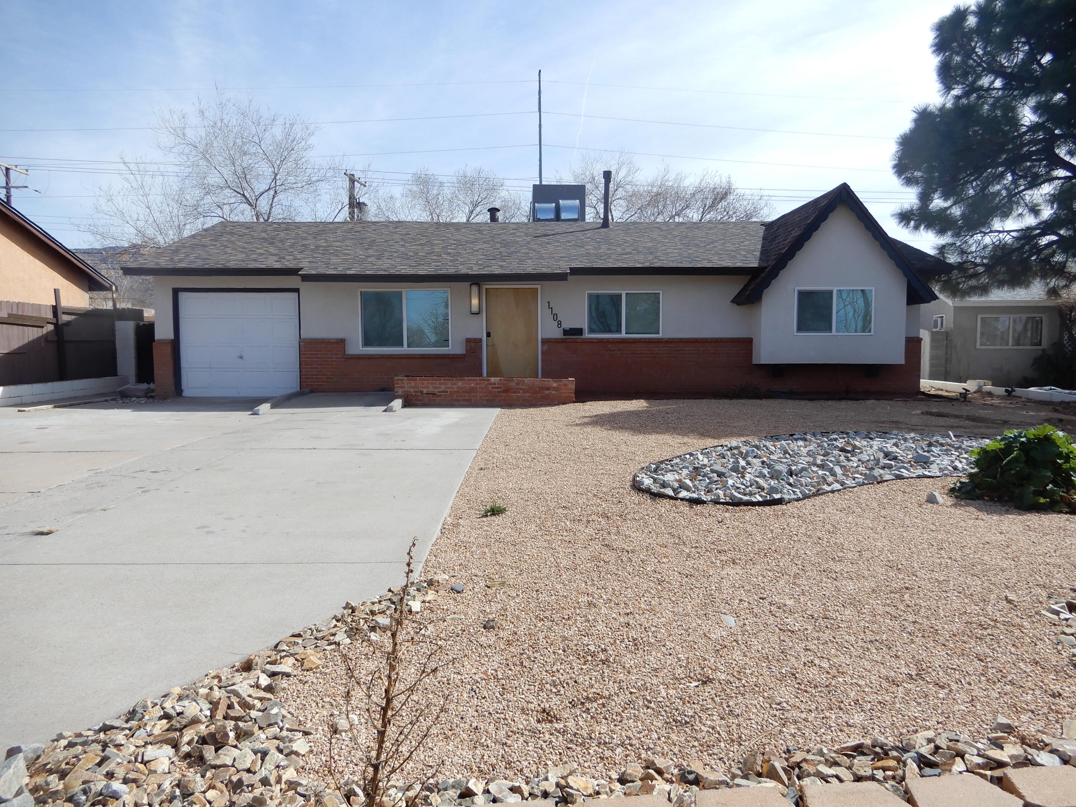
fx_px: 746
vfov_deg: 56.8
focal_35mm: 24
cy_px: 404
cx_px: 538
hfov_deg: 71.6
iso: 80
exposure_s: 1/800
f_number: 3.4
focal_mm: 4.3
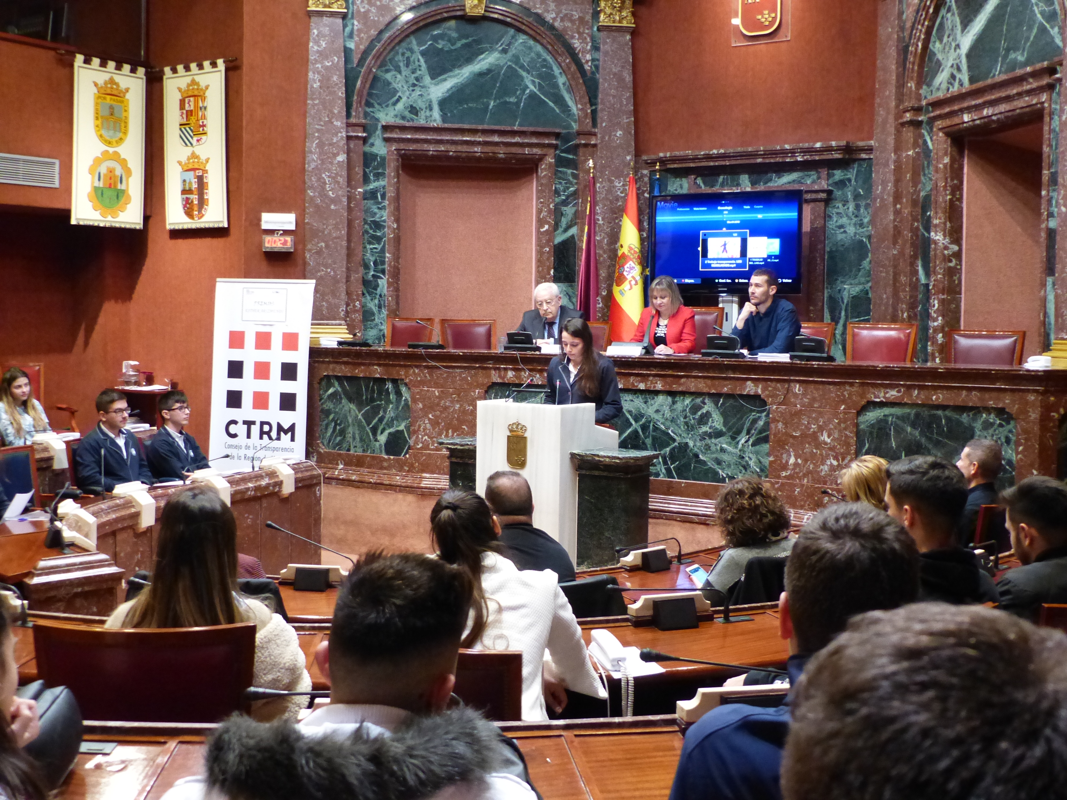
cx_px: 534
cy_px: 400
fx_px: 1295
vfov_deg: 34.3
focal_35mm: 42
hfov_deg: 44.8
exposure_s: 1/40
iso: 800
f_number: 2.8
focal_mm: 7.6
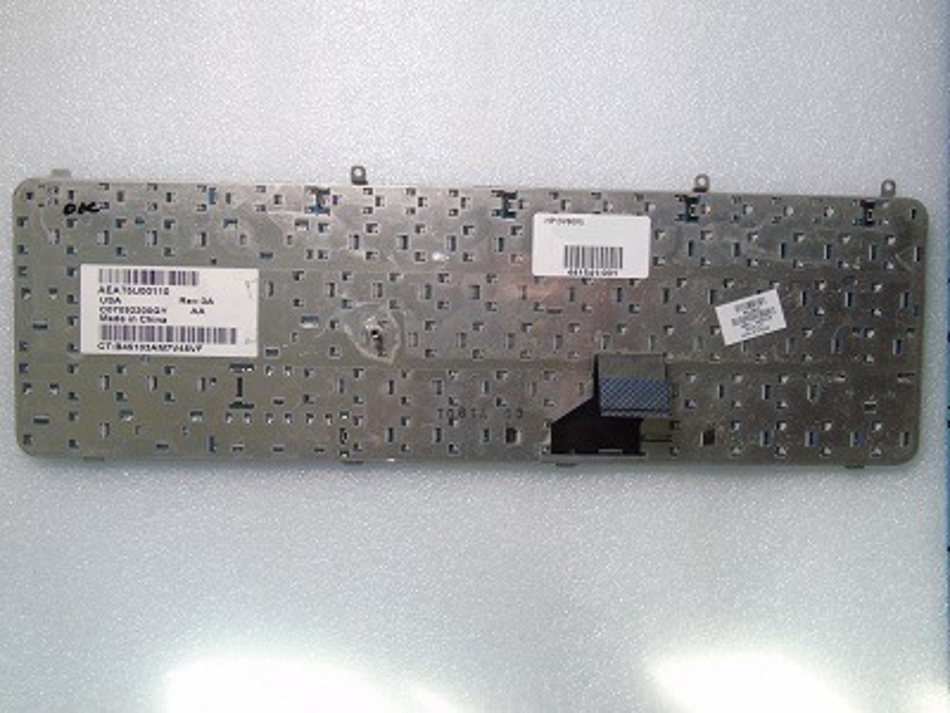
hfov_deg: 61.7
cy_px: 356
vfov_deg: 48.2
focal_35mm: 29
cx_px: 475
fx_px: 796
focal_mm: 5.2
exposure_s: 1/40
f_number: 6
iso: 400
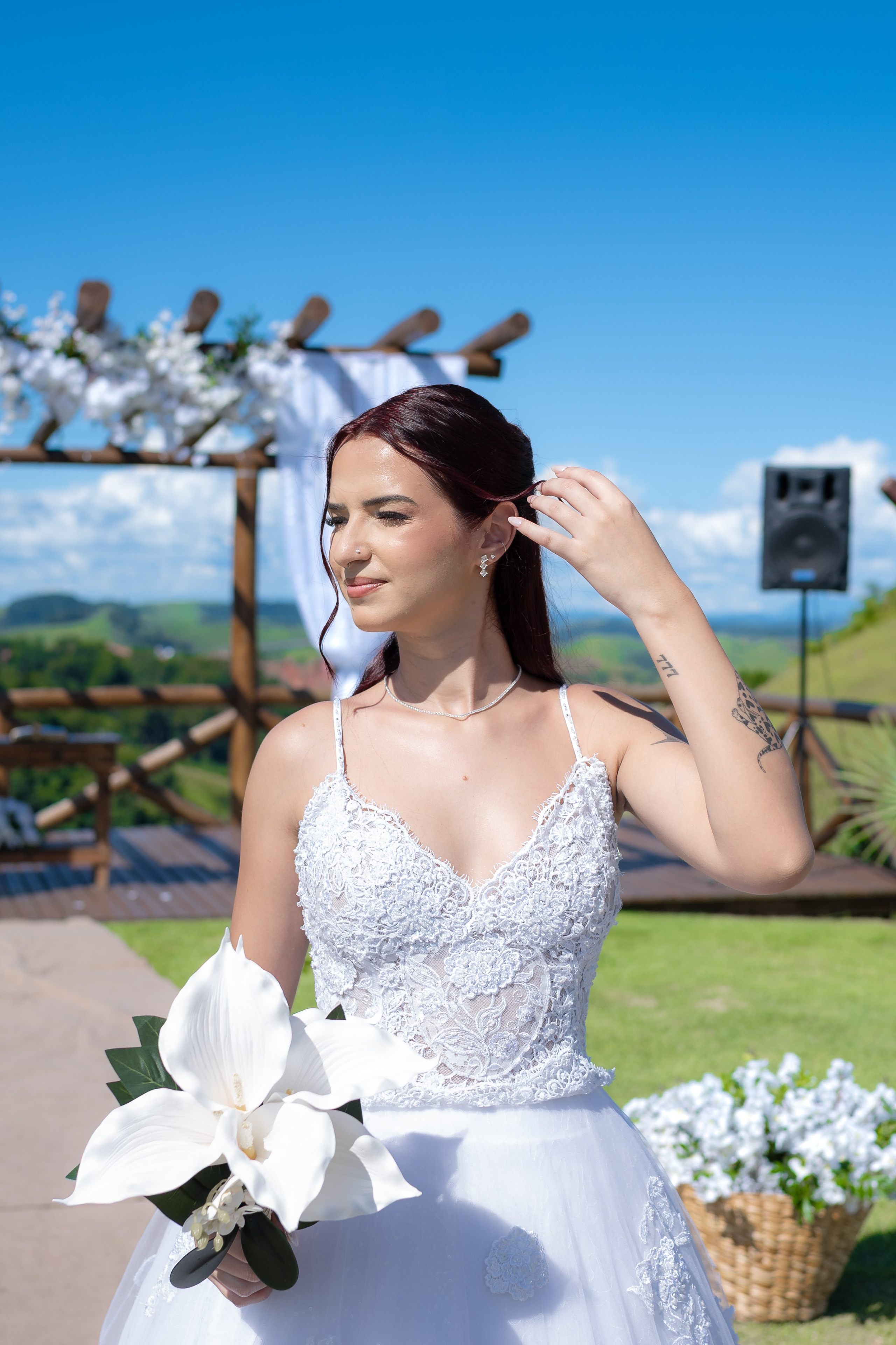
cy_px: 672
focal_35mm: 52
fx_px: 1941
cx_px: 448
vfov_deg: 38.2
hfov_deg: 26.0
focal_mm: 35
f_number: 3.5
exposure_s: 1/1250
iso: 80
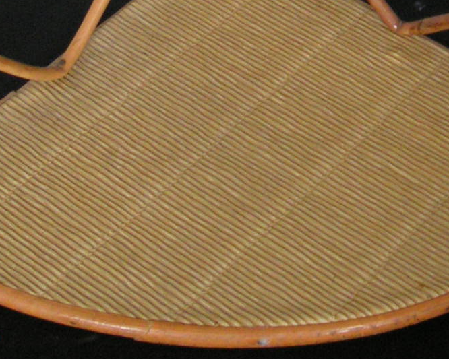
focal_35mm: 114
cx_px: 316
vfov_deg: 13.2
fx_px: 1515
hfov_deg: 16.8
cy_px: -53
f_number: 2.8
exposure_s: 1/25
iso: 200
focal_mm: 5.8
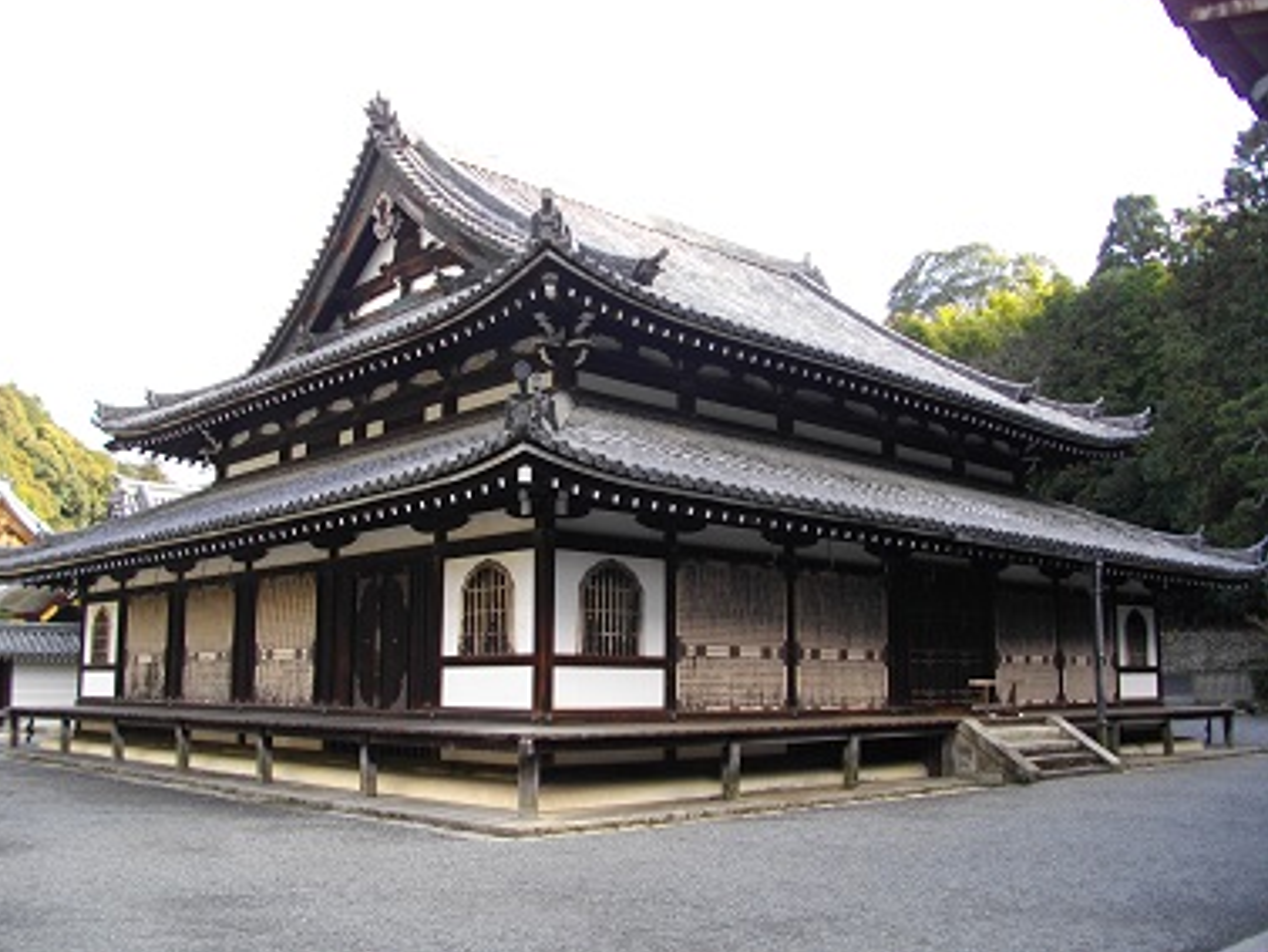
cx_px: 621
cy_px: 471
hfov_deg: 55.3
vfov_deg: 43.0
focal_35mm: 33
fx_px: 1209
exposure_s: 1/160
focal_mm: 5.7
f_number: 2.9
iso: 100
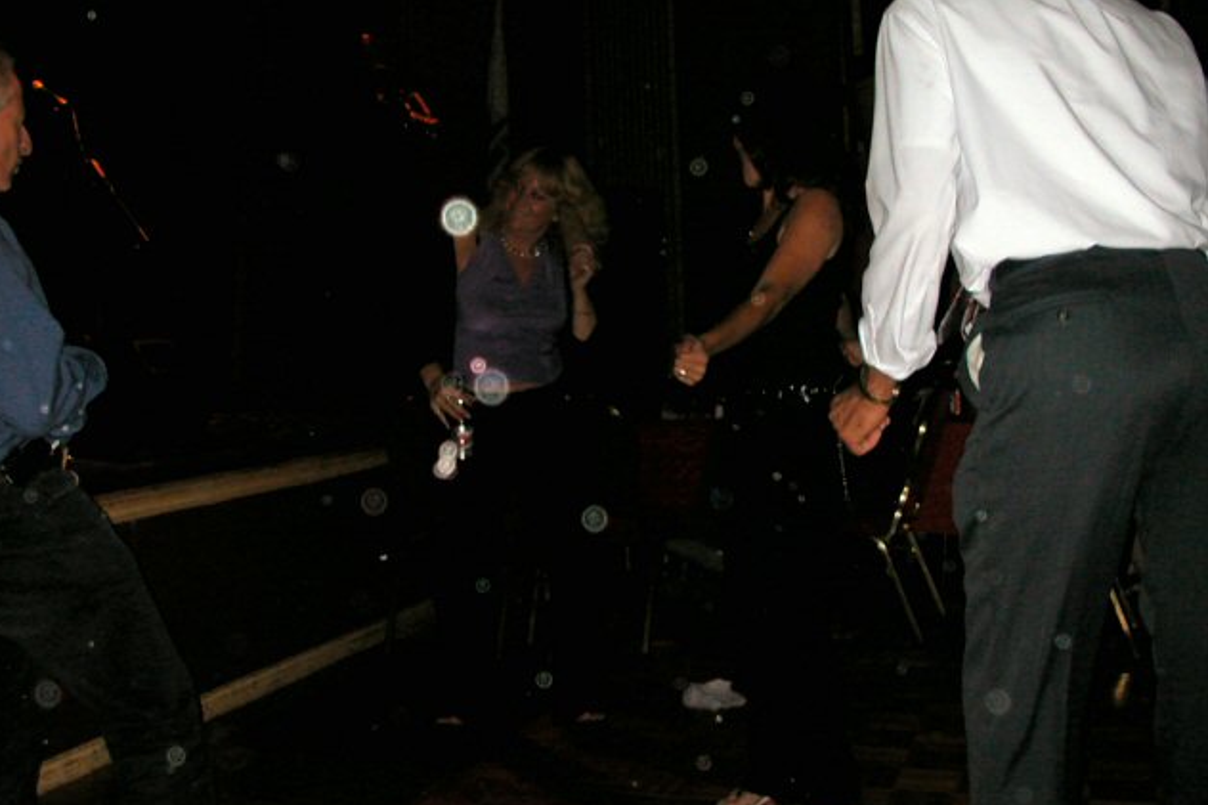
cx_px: 598
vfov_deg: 34.2
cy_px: 363
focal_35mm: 39
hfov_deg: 49.6
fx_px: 1308
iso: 200
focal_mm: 5.6
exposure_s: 1/59.9
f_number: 4.5
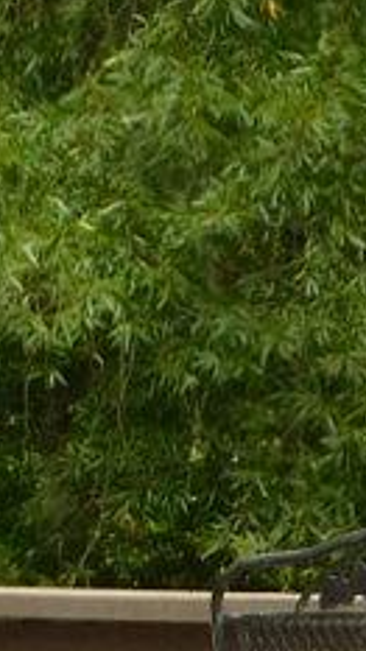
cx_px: -556
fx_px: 5161
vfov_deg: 7.0
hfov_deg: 4.0
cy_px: 1215
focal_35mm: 299
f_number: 3.6
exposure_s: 1/125
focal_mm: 7.1
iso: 125
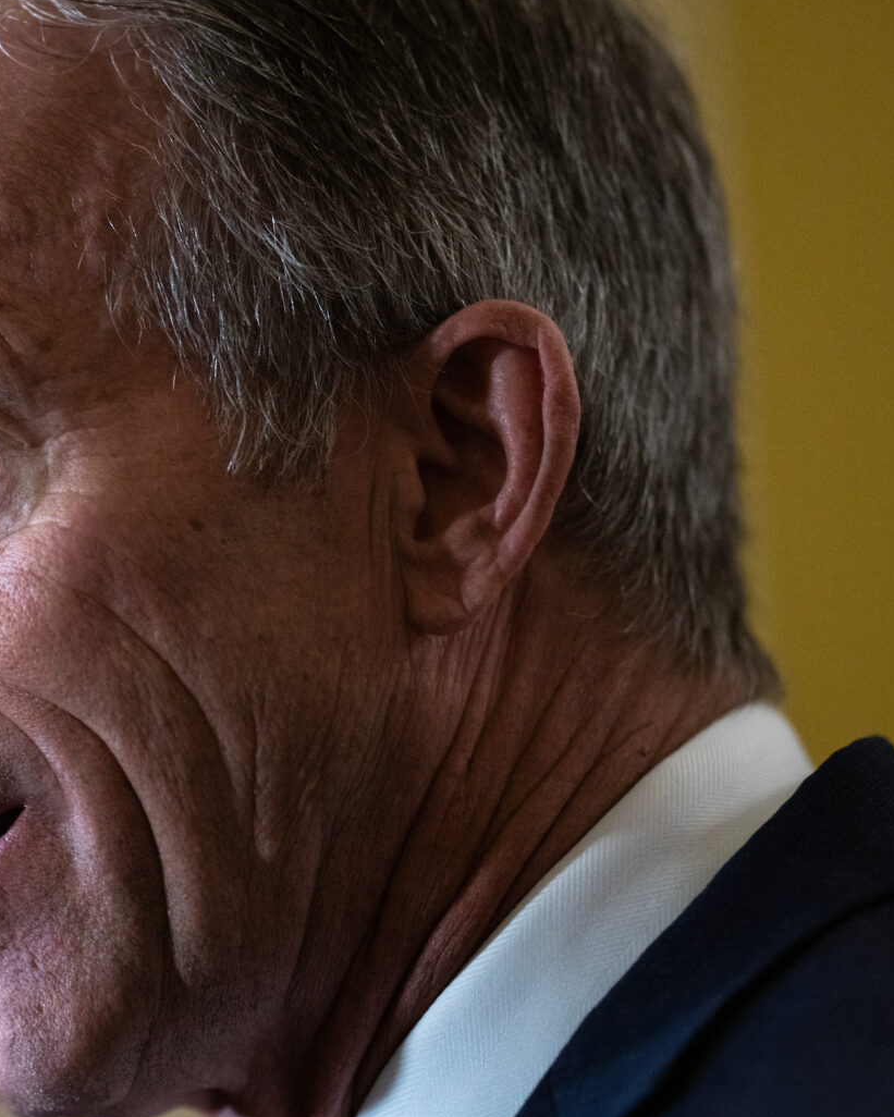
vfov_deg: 9.7
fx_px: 6614
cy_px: 567
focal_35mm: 200
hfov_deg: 7.7
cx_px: 21
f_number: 1.8
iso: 3200
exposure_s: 1/400
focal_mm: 135
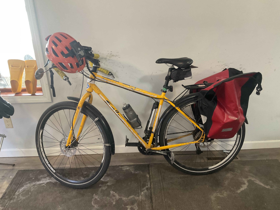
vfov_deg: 48.2
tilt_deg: -23.5
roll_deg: +1.8
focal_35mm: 29
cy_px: 105
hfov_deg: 61.7
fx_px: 235
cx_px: 140
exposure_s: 1/60
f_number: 1.8
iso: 160
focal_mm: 3
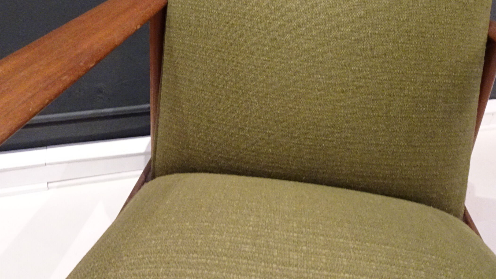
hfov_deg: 61.0
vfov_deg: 35.6
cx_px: 259
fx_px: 421
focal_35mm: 32
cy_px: 59
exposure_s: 1/15
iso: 800
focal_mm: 4.1
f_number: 3.5
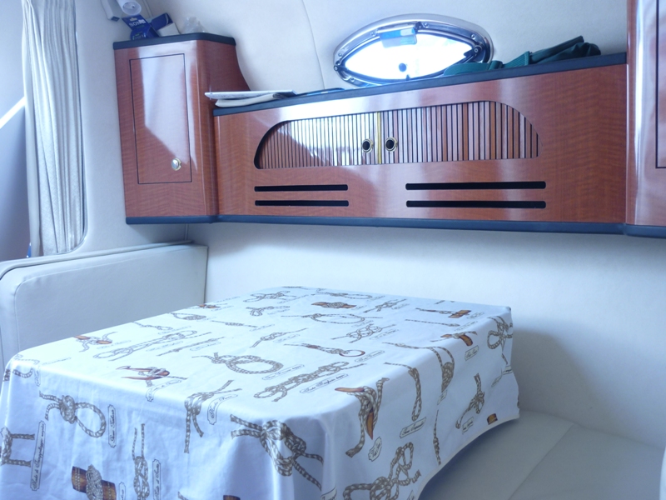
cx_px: 333
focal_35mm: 33
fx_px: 635
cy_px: 250
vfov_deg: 42.9
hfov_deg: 55.4
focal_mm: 5.5
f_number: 2.8
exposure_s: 1/30
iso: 100
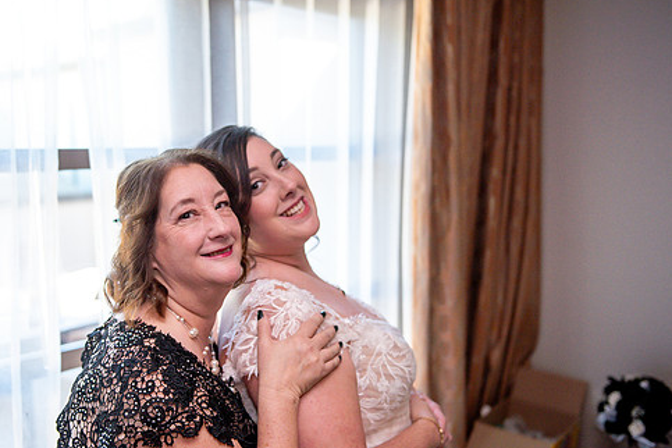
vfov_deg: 31.9
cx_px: 281
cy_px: 237
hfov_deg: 46.2
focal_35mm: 42
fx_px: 784
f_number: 2.8
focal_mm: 35
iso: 1000
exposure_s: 1/400
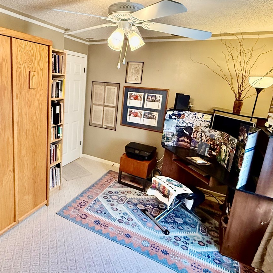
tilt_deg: -10.6
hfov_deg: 65.4
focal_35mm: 23
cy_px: 122
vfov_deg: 67.1
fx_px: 205
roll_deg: -3.7
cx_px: 90
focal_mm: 2.22
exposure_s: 1/60
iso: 500
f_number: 2.2
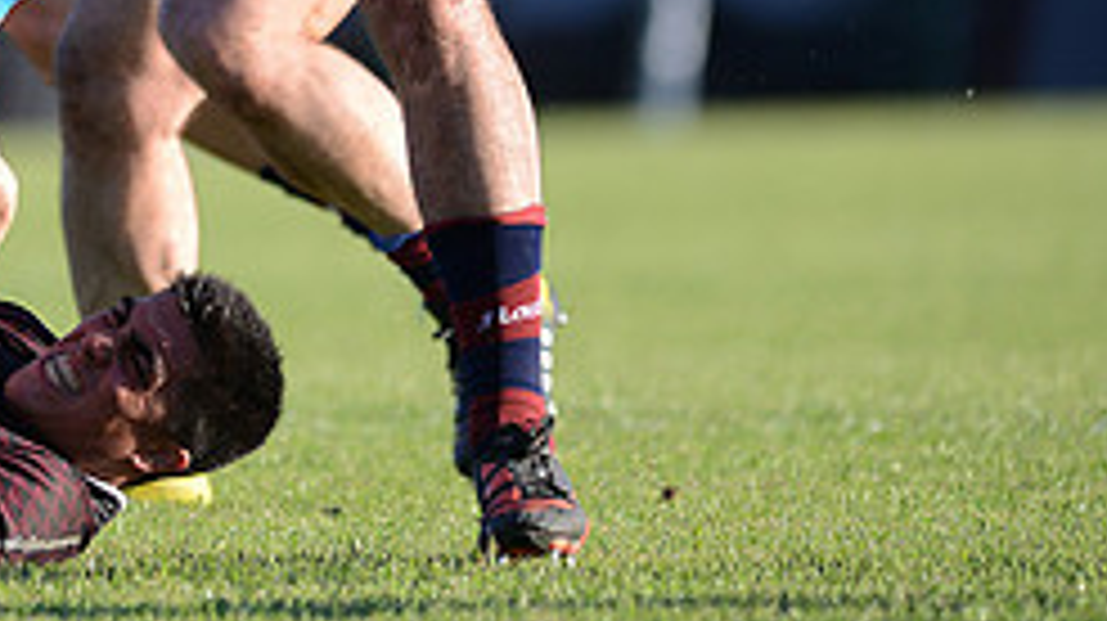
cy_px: -232
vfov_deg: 1.2
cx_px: -18
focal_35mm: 1039
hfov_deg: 2.1
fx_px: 30478
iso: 400
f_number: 4
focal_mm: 420
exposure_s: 1/1000
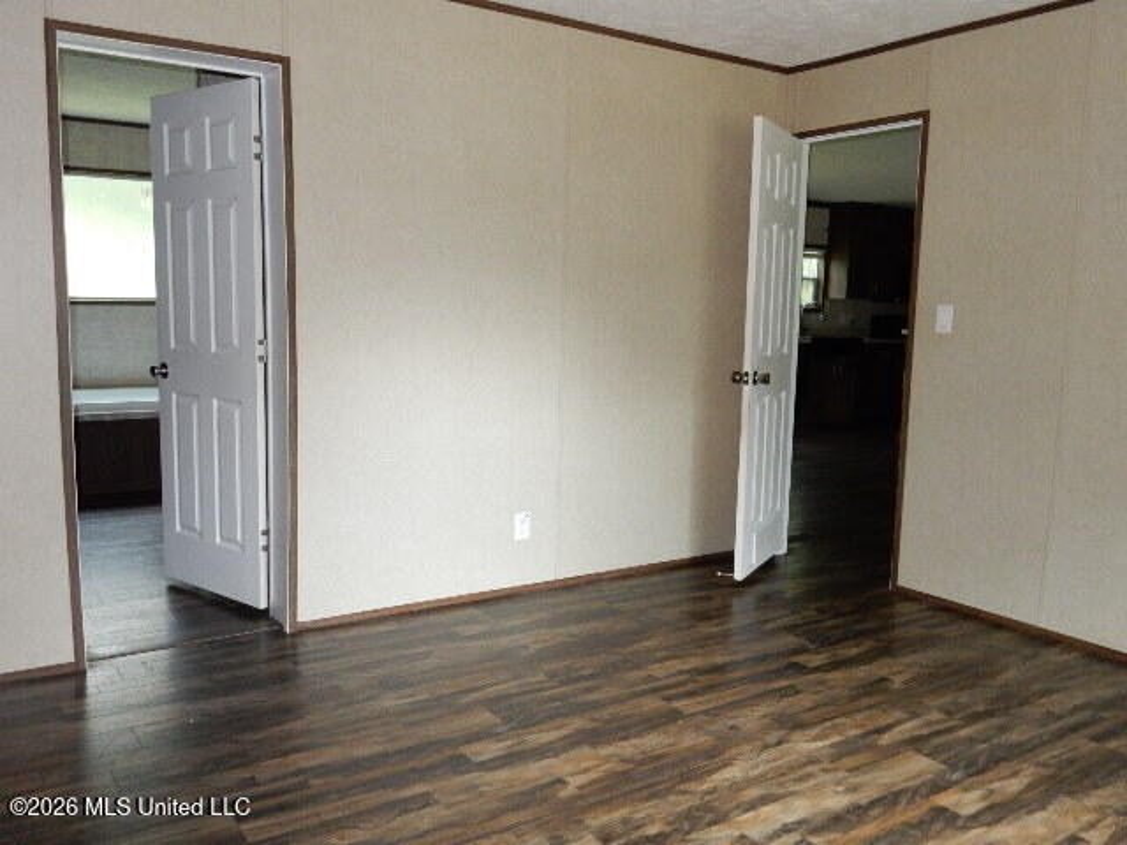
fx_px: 977
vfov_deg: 46.8
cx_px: 564
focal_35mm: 30
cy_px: 422
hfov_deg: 60.0
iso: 400
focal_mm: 5.4
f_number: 4
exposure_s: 1/30
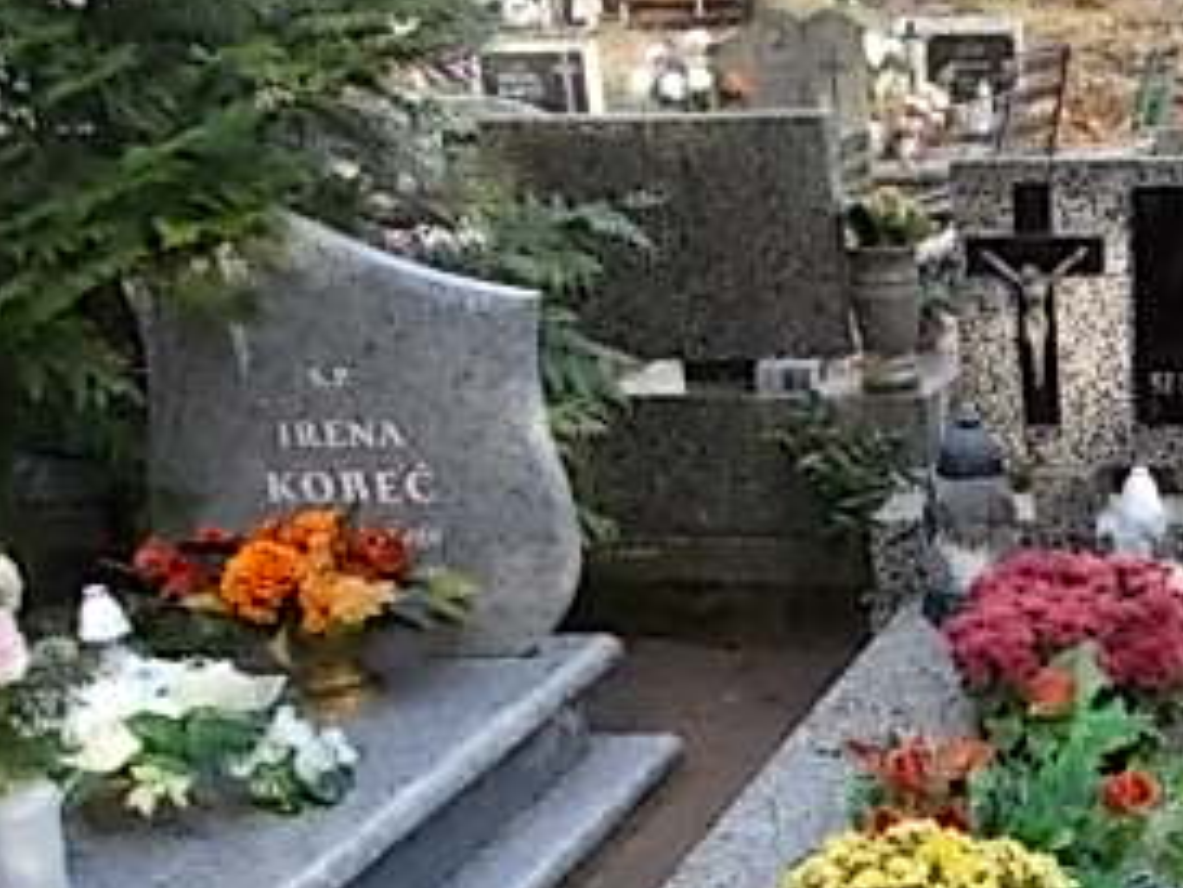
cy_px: 771
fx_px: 2086
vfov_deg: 23.5
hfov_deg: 30.0
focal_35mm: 61
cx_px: 1122
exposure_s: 1/80
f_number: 3.2
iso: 80
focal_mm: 4.6
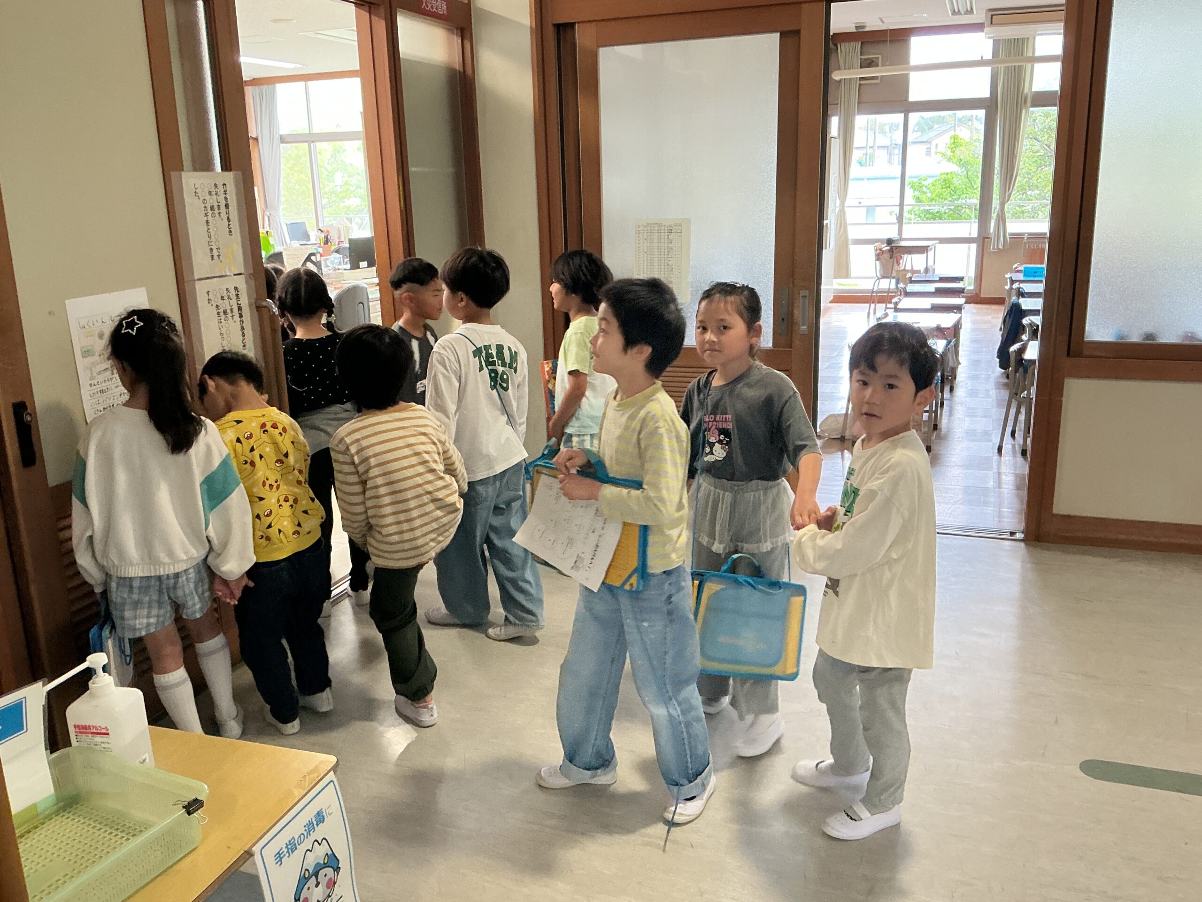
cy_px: 451
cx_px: 601
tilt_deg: -15.6
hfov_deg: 61.7
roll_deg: +1.1
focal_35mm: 29
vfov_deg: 48.2
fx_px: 1007
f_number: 1.8
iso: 160
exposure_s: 1/60
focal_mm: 3
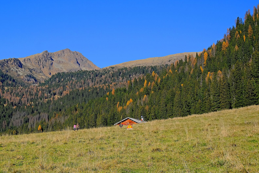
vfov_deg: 19.4
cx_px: 63
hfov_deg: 28.4
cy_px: 52
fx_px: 504
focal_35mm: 70
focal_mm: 30.5
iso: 320
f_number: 8
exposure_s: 1/640
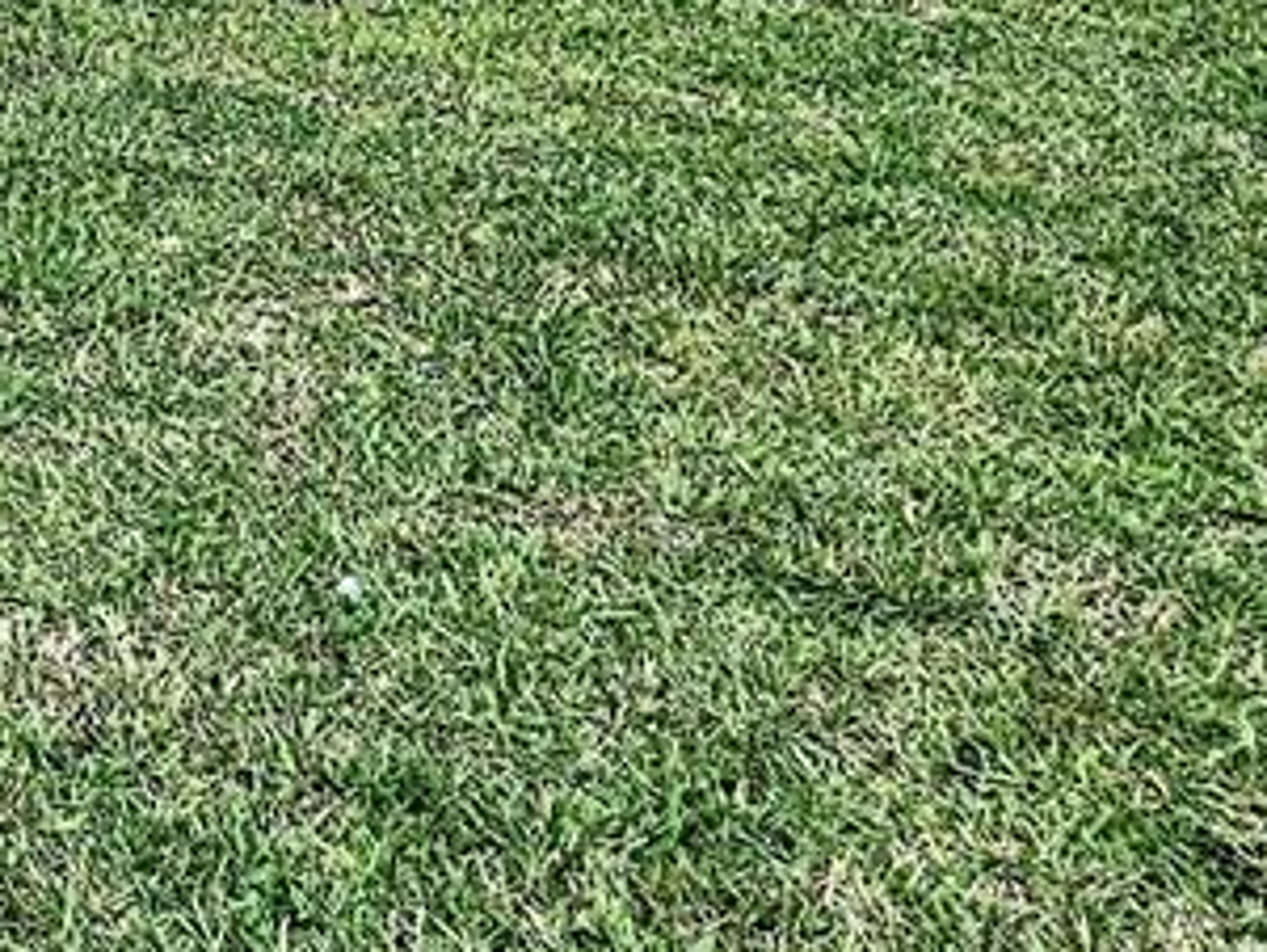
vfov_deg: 17.8
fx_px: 2527
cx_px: -985
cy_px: -670
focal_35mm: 69
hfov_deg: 20.4
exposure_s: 1/2905
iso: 50
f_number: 2.2
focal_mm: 2.2
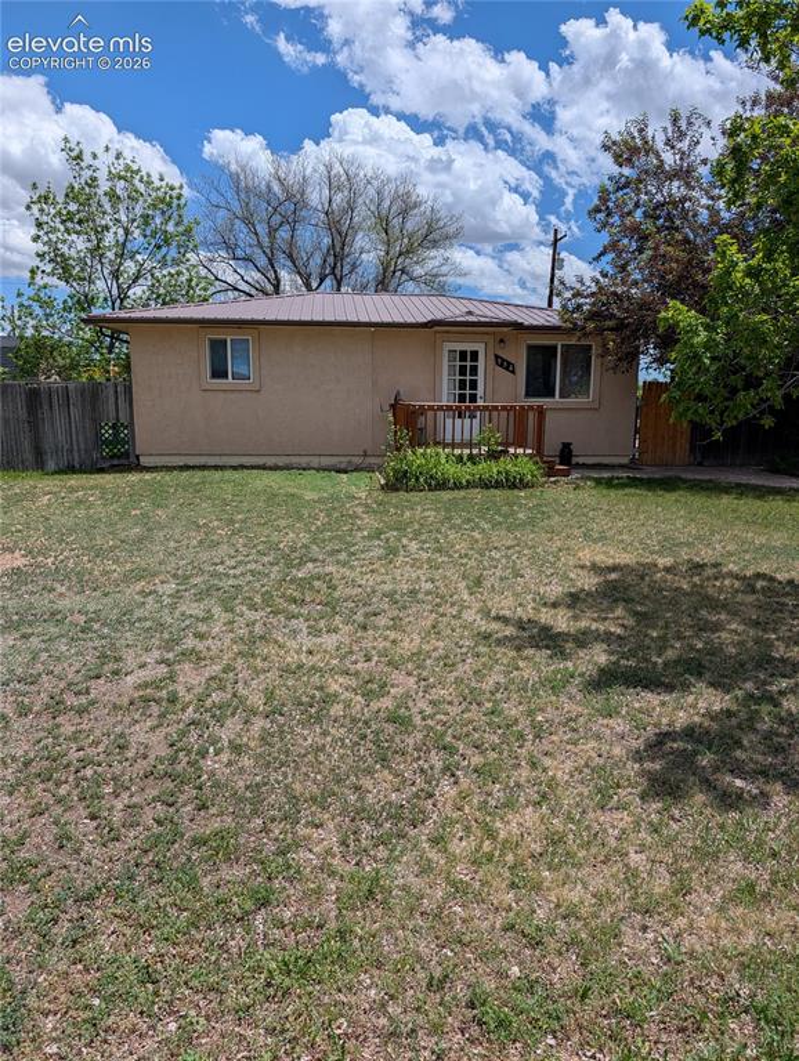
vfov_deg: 71.5
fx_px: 737
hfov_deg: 56.9
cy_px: 530
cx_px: 400
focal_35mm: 24
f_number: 1.68
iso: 20
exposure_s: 1/2132
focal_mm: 6.9
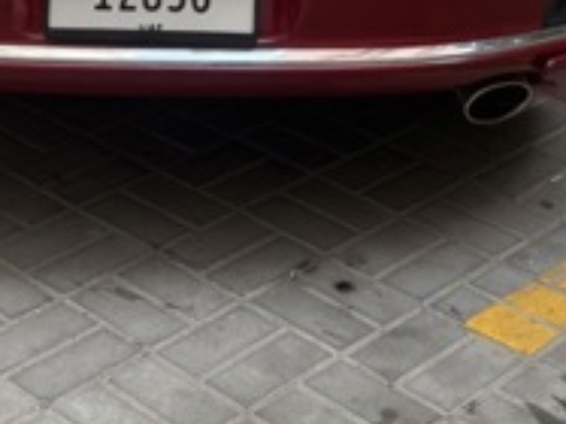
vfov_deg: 17.6
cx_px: 224
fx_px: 1258
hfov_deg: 25.3
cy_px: -164
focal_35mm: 77
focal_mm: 6.76
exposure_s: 1/773
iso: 80
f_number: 1.78
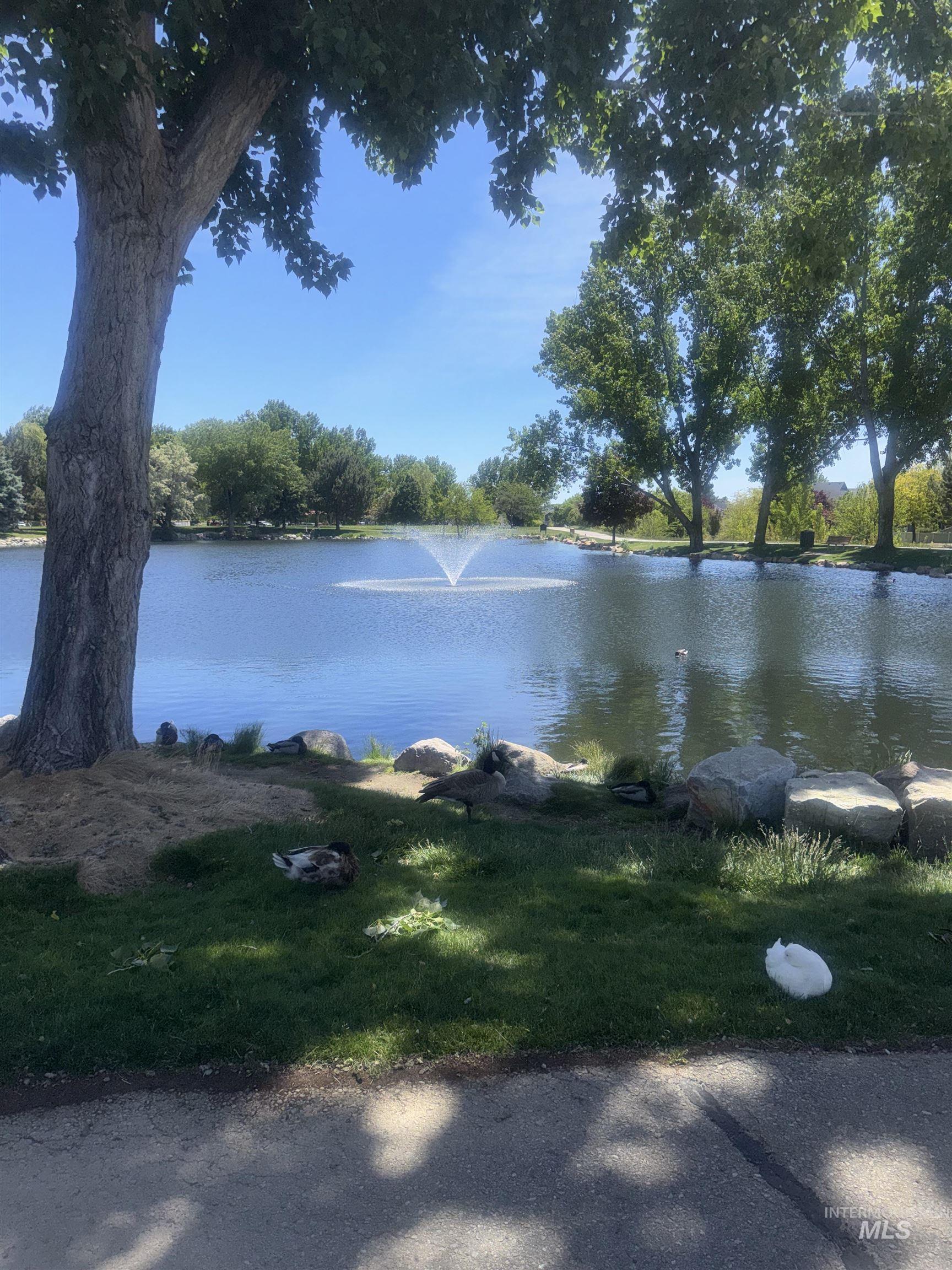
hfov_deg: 56.8
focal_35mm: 24
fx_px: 880
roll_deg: +0.9
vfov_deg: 71.6
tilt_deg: -5.9
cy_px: 635
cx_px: 476
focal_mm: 6.76
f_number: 1.78
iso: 50
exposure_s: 1/7092
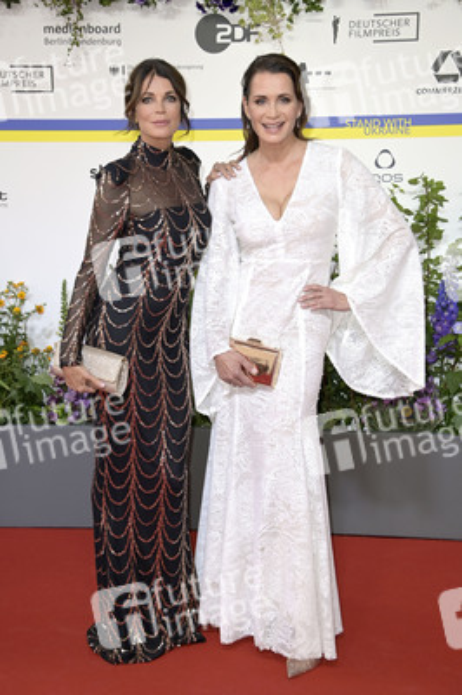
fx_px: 1195
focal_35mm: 62
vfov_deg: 32.4
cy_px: 348
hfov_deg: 21.9
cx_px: 231
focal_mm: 62
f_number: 5.6
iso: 640
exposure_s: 1/250
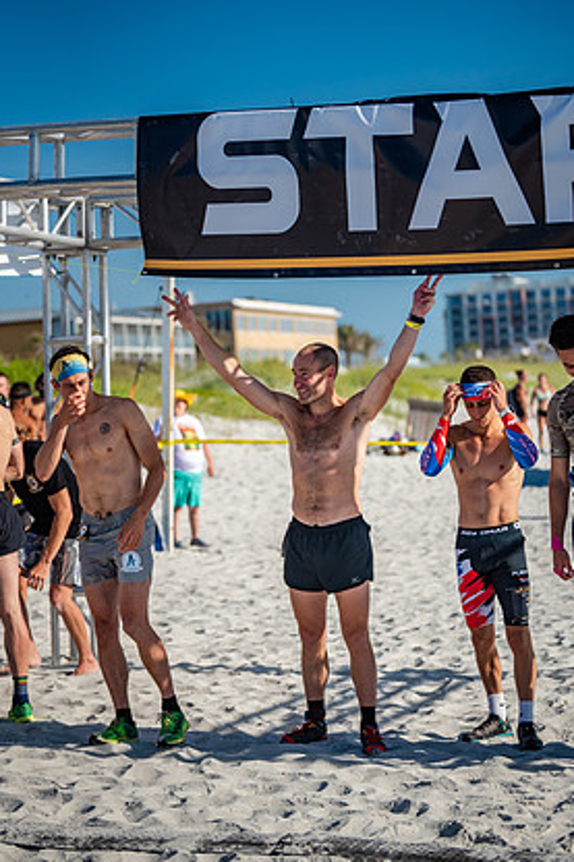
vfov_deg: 22.1
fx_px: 2202
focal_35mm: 92
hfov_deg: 14.9
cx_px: 280
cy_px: 412
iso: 360
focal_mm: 85
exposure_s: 1/4000
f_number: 2.8
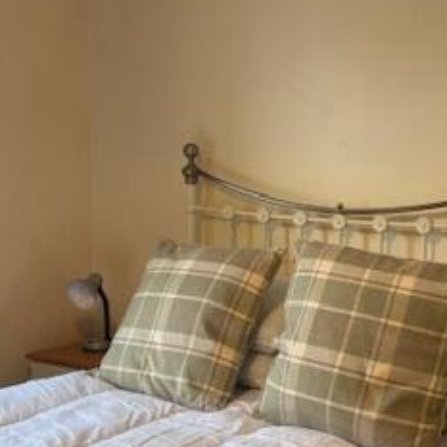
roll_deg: -0.6
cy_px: 223
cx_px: 303
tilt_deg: -4.5
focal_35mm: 63
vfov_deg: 27.3
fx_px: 920
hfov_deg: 27.1
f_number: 1.6
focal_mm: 5.96
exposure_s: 1/121
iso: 125
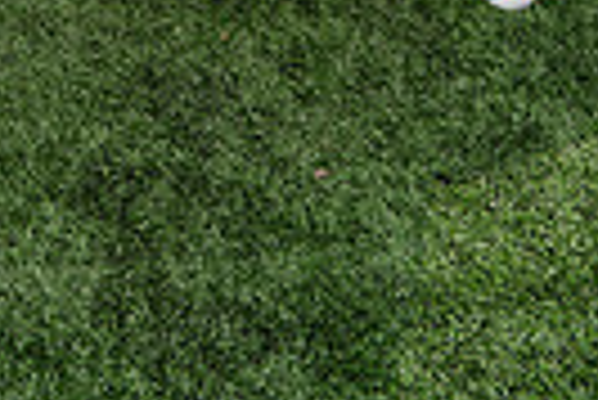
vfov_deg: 11.3
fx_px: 1630
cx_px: 90
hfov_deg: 20.5
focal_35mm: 98
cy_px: -602
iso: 200
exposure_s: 1/250
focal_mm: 29
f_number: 8
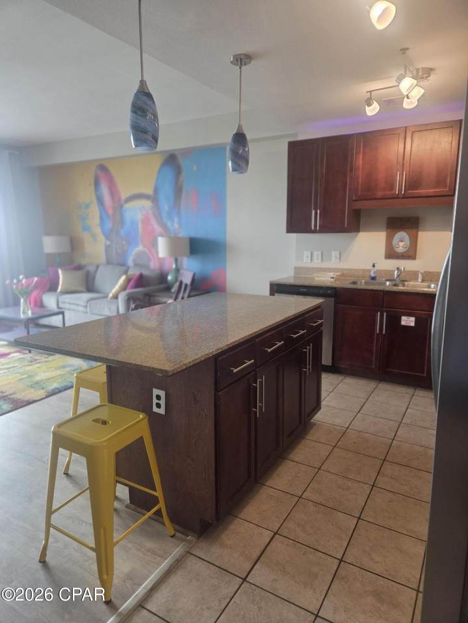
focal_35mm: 23
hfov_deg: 58.9
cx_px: 234
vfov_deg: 73.9
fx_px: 415
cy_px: 312
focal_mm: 5.4
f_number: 1.8
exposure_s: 1/120
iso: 250
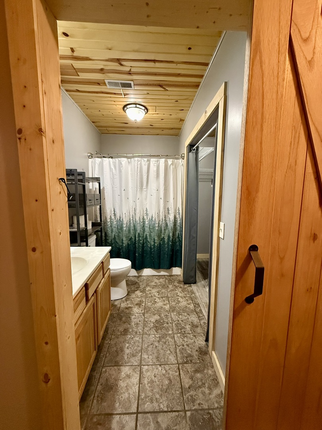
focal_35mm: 14
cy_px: 215
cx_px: 161
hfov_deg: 85.7
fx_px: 174
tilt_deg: -5.8
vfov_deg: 102.1
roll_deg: -1.6
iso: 800
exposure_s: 1/60
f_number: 2.2
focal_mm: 2.22
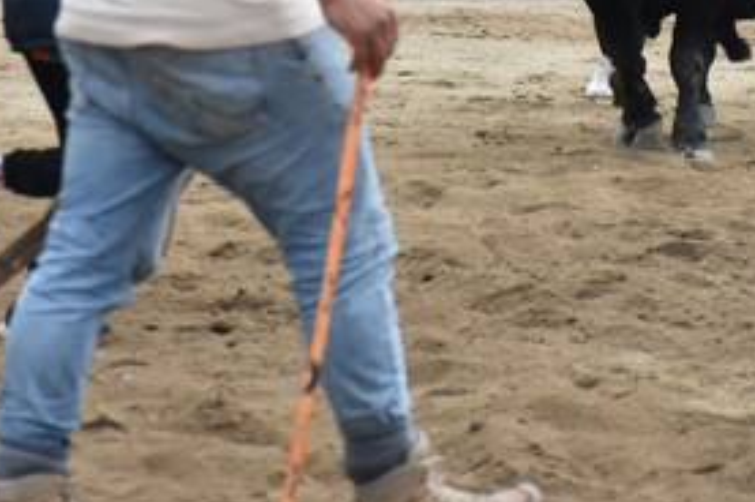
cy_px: -119
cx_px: 447
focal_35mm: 361
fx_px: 7562
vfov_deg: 3.8
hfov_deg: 5.7
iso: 800
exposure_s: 1/640
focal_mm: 90
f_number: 6.3
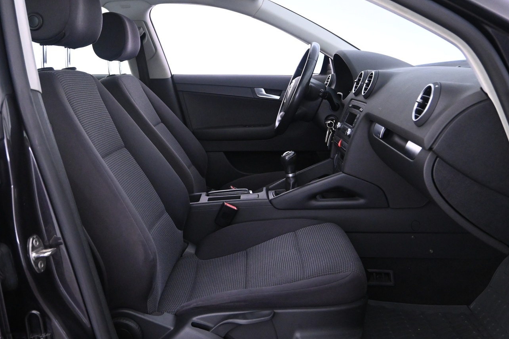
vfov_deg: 38.9
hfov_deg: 55.5
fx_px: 481
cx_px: 213
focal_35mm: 34
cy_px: 170
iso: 3200
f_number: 3.5
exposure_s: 1/30
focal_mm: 18
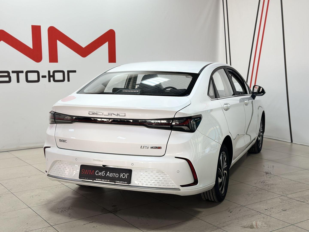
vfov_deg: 30.3
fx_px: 428
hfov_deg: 39.7
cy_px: 116
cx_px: 154
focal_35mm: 48
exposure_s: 1/161
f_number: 1.78
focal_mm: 6.86
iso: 64
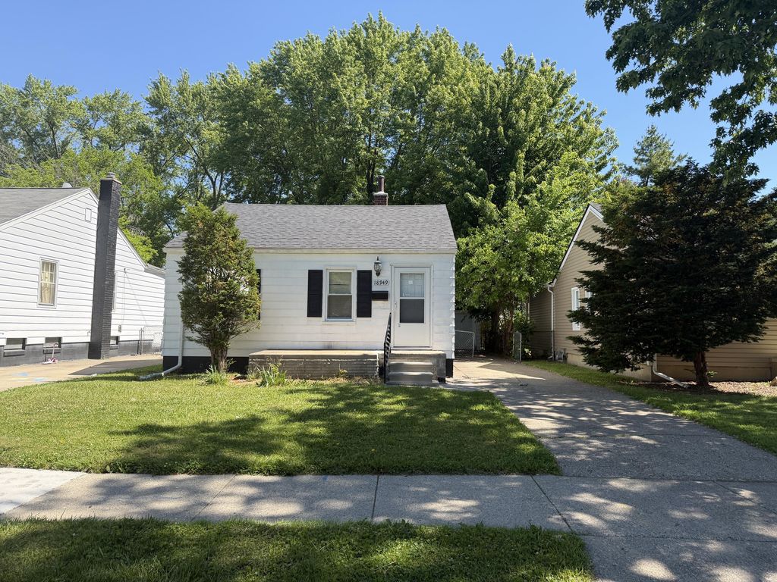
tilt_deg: +3.6
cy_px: 291
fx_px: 539
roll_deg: -0.3
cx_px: 388
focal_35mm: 24
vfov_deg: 56.8
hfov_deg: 71.6
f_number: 1.78
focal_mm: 6.76
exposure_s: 1/2611
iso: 100
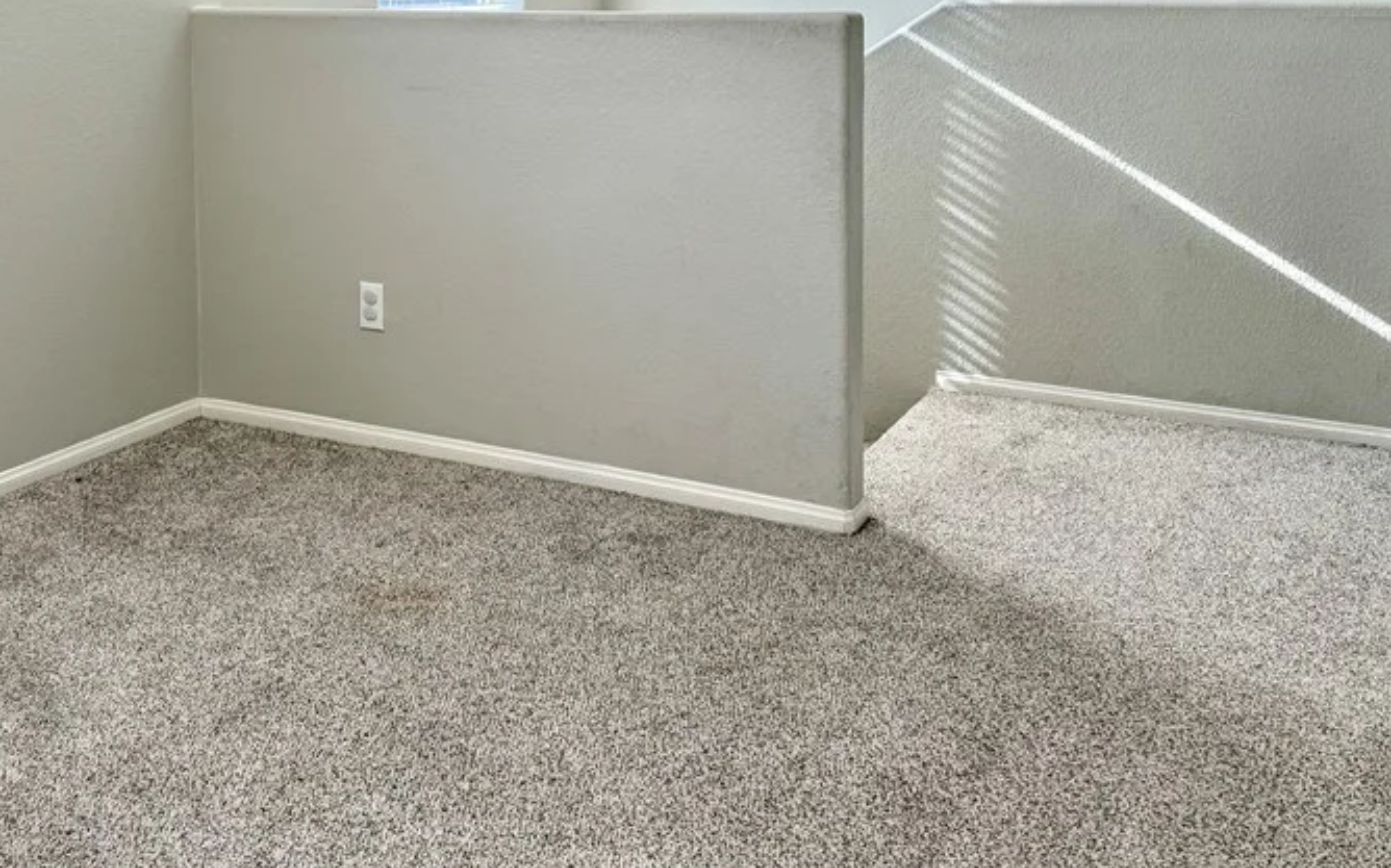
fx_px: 1478
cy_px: 90
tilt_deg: -4.2
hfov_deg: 50.0
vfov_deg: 31.3
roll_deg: +0.9
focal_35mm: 39
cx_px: 546
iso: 100
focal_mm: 6.76
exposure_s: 1/389
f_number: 1.78
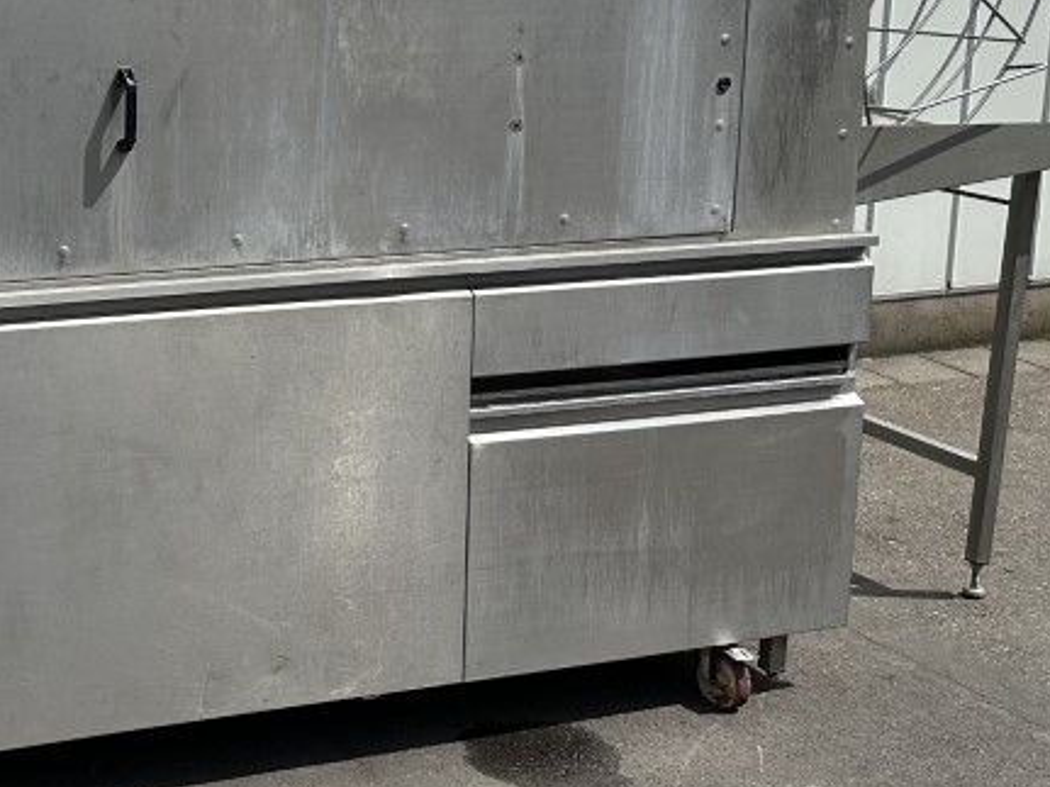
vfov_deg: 25.4
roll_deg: +0.0
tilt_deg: -14.0
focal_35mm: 57
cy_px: 214
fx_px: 1728
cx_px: 37
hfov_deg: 31.6
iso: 80
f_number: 1.78
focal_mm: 6.86
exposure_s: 1/6623
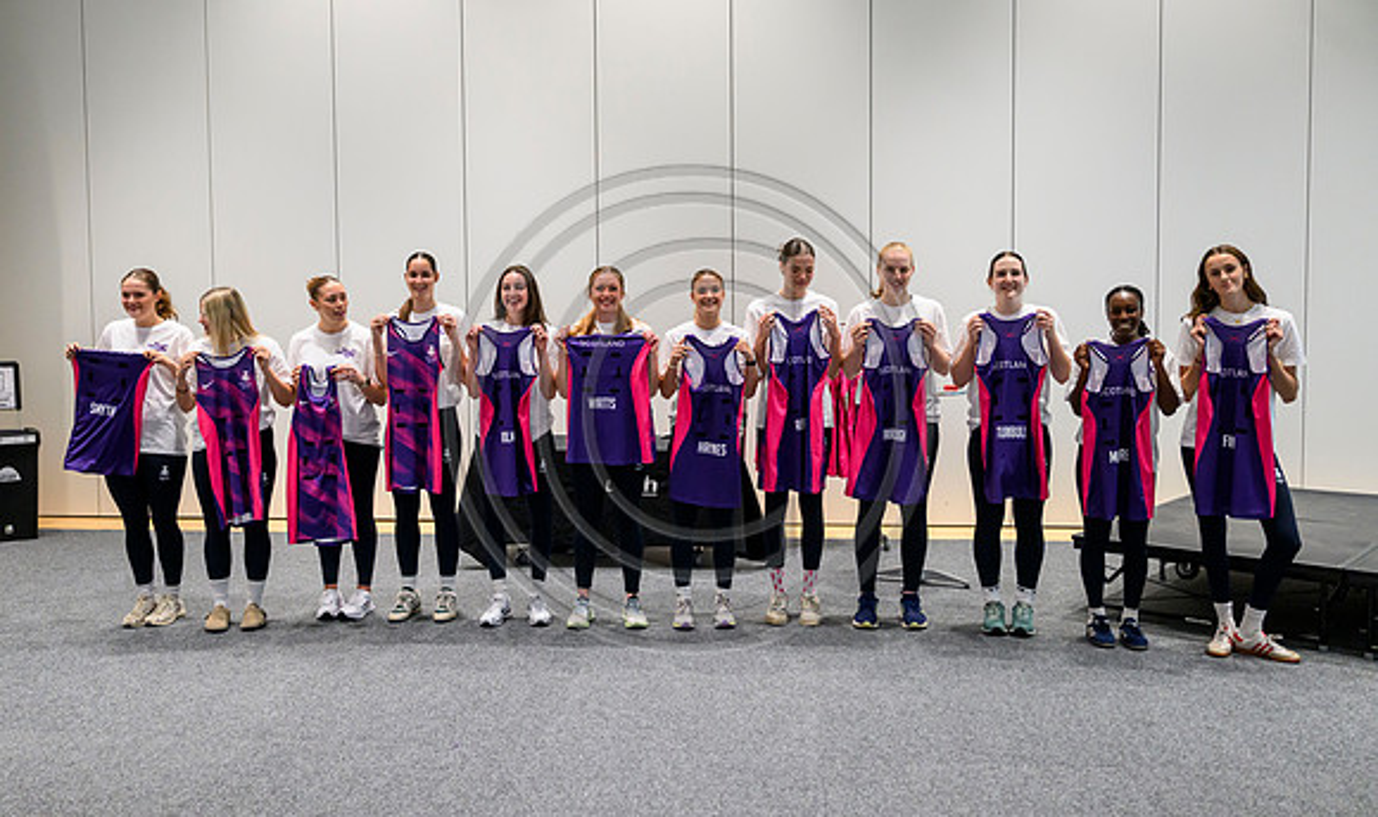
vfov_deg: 37.9
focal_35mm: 32
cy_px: 377
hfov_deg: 60.2
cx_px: 663
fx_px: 1189
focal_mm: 28.5
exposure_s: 1/400
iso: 4000
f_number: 2.8
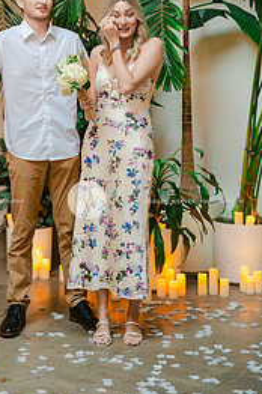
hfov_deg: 15.6
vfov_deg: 23.1
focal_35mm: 87
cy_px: 80
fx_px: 952
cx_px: 87
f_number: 2.8
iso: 1000
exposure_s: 1/250
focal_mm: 50.6
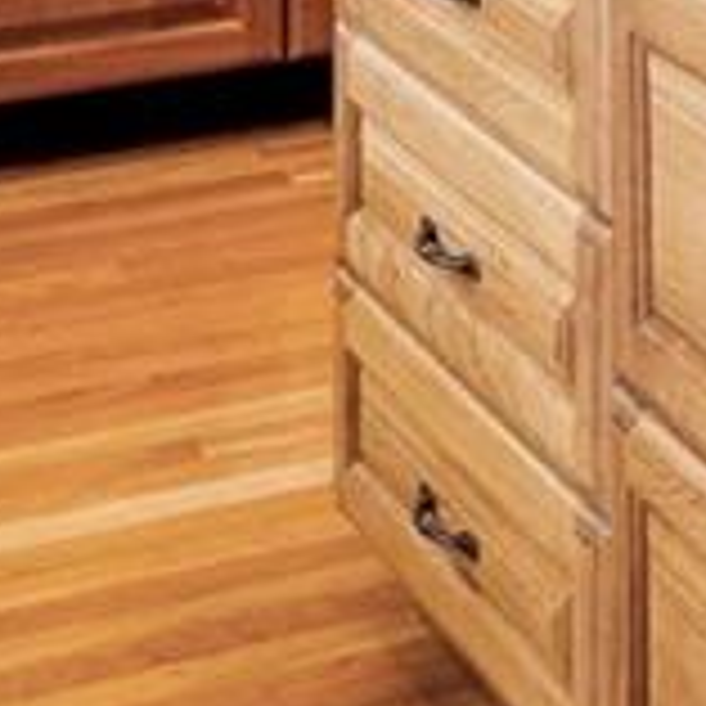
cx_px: 1187
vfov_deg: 10.2
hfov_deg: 11.2
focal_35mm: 147
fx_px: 3392
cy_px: -1021
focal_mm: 17
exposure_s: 1/2
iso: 250
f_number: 8
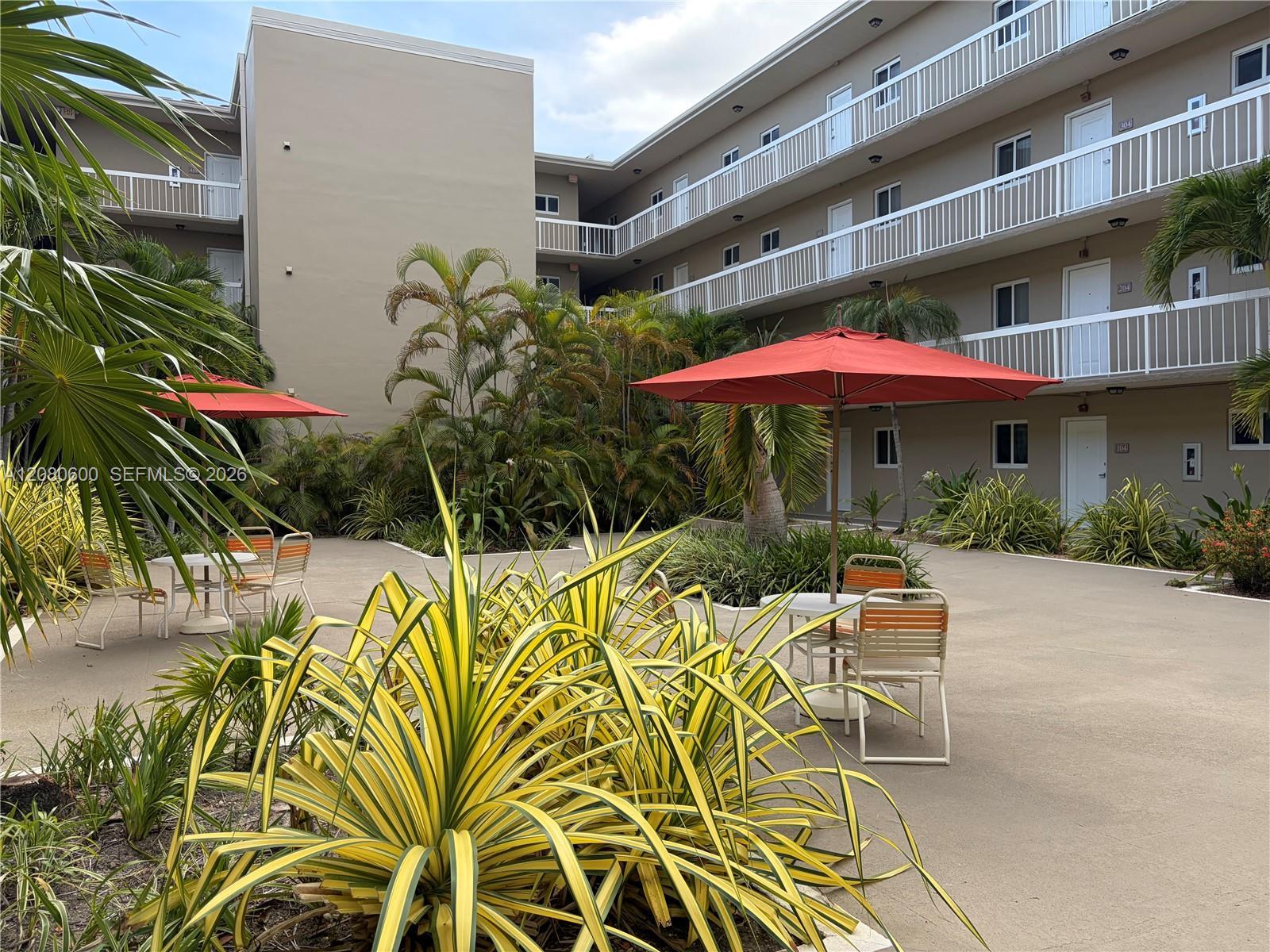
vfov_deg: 53.1
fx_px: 954
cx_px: 635
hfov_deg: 67.3
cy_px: 476
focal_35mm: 26
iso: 50
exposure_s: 1/523
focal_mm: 5.96
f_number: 1.6
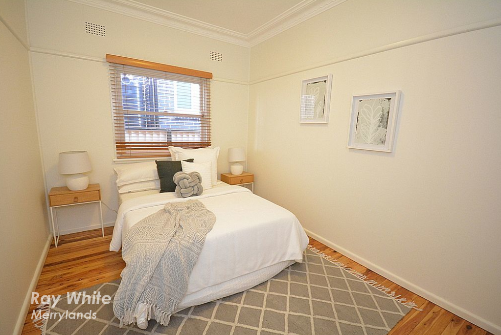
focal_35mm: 15
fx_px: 209
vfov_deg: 77.5
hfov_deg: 100.3
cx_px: 250
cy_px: 168
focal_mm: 10
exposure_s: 1/60
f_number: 4
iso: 220
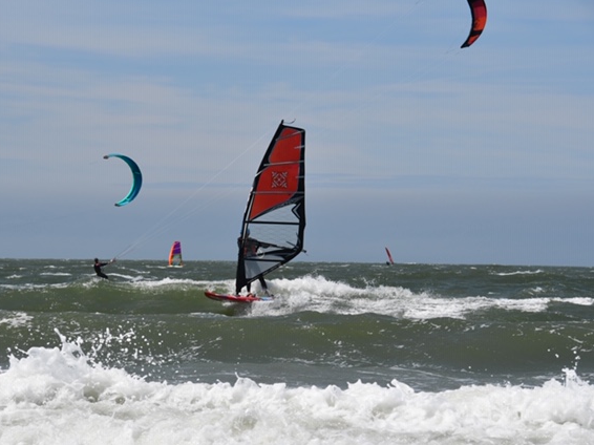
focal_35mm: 171
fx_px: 2933
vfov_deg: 8.7
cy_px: 222
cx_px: 263
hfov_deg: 11.6
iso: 280
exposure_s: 1/2000
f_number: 8
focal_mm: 105
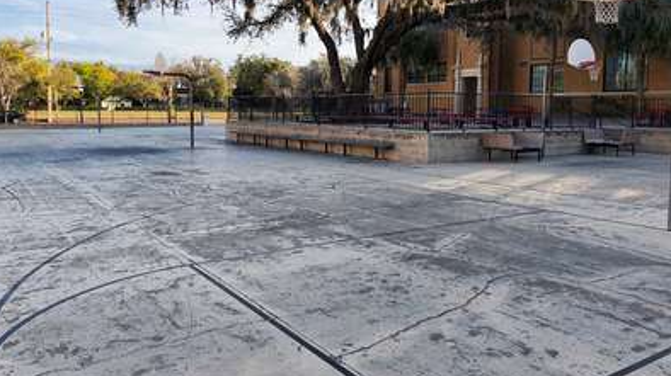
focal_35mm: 31
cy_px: 150
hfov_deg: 62.7
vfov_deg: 37.6
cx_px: 332
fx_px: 551
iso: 20
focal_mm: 4
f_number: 1.8
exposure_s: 1/484
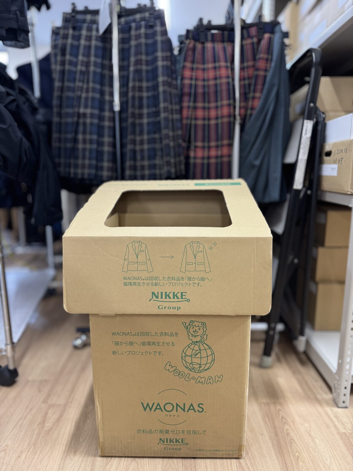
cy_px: 236
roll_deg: -0.7
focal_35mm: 24
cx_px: 176
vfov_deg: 71.6
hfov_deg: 56.8
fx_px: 326
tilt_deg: -11.6
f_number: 1.78
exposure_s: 1/50
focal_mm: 6.76
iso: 320
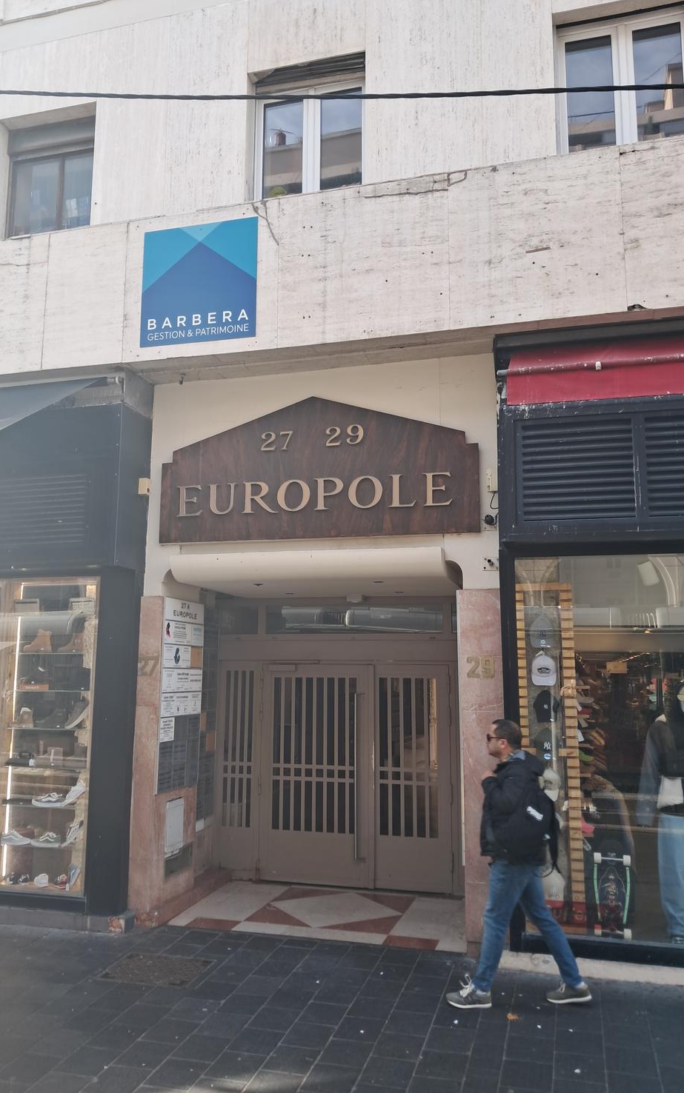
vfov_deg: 64.6
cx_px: 299
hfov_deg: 43.1
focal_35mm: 29
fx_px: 865
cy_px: 541
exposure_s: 1/100
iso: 50
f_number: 1.8
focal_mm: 4
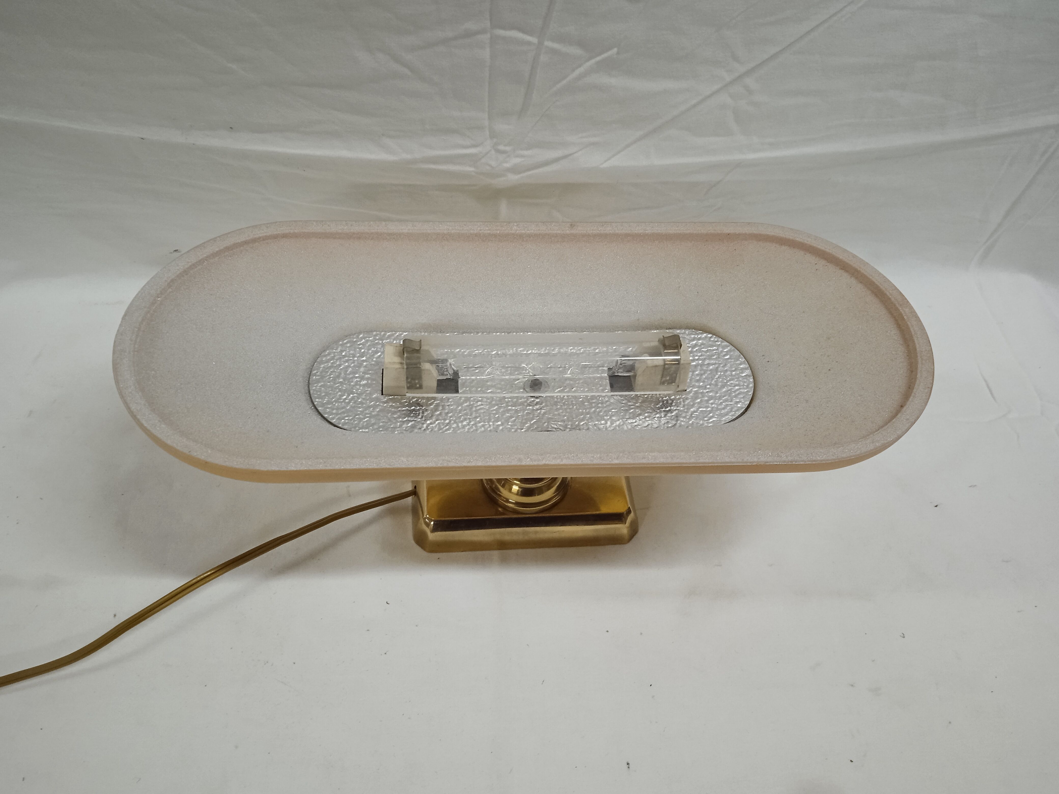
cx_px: 530
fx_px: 857
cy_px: 397
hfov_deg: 63.4
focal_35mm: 28
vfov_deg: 49.7
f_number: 2.2
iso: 704
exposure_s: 1/25
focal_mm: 3.43
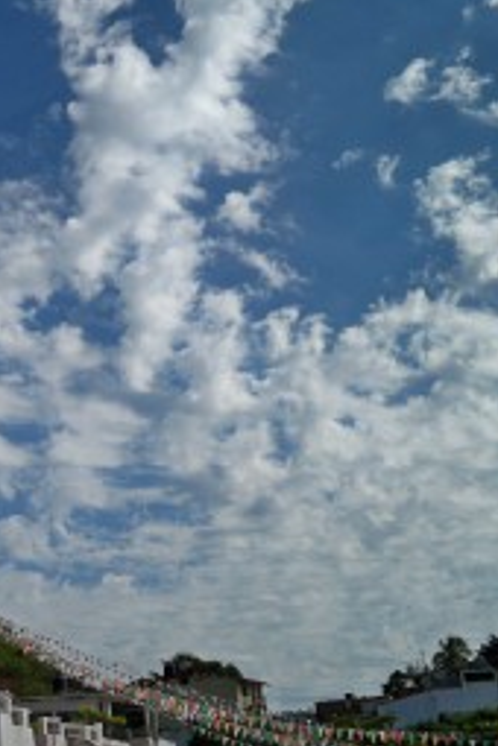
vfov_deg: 35.0
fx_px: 1183
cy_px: 319
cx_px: -85
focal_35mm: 57
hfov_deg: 22.1
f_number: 4.7
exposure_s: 1/1600
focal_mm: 6.3
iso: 64
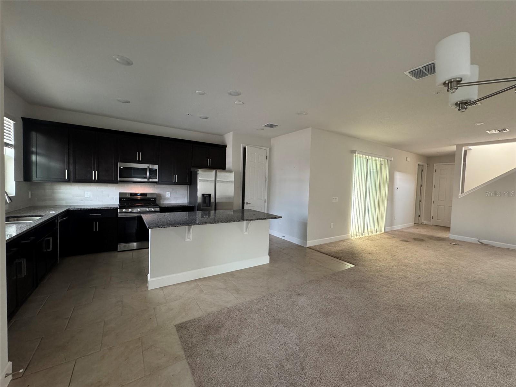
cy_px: 194
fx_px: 209
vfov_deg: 85.7
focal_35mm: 14
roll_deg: -2.6
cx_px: 258
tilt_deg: -2.2
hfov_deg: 102.1
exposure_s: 1/60
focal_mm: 2.22
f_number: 2.2
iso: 320
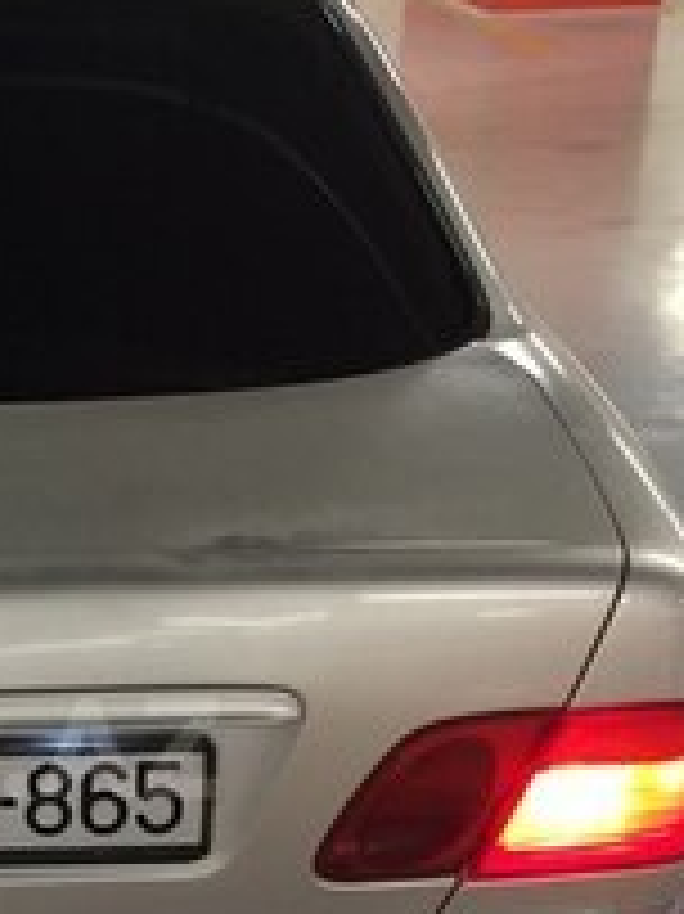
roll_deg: +2.0
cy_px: 747
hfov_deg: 19.5
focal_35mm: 71
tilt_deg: -27.5
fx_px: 1873
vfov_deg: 26.8
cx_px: -126
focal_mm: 4.15
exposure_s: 1/33
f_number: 2.2
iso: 160
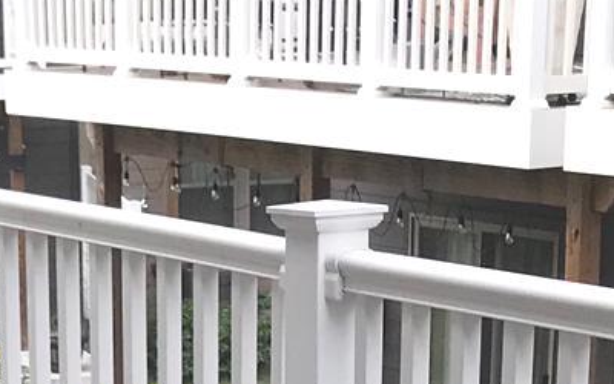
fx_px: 2543
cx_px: 154
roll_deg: +1.1
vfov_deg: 7.5
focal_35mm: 152
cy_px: 1169
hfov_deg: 13.7
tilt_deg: -26.4
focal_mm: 3.99
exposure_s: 1/1312
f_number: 1.8
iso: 20
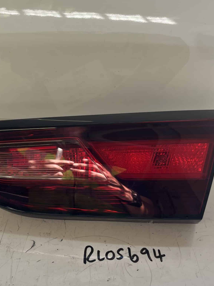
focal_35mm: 43
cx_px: 95
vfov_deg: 43.8
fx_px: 354
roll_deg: -3.5
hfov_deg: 33.6
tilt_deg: -36.5
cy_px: 146
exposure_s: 1/122
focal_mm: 5.1
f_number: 1.6
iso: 40
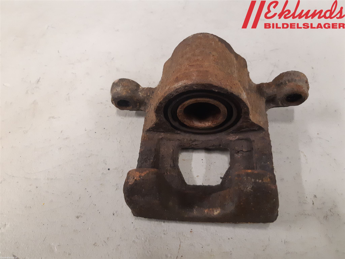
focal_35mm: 26
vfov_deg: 53.1
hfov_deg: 67.3
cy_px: 130
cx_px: 172
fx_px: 259
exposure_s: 1/50
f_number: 1.7
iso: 320
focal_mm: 3.93
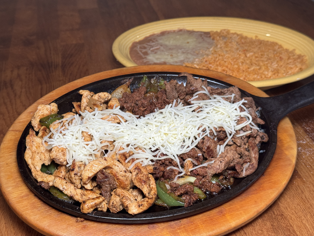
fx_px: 435
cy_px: 118
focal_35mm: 48
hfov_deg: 39.7
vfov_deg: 30.3
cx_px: 157
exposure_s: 1/60
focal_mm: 6.8
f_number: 1.8
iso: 250
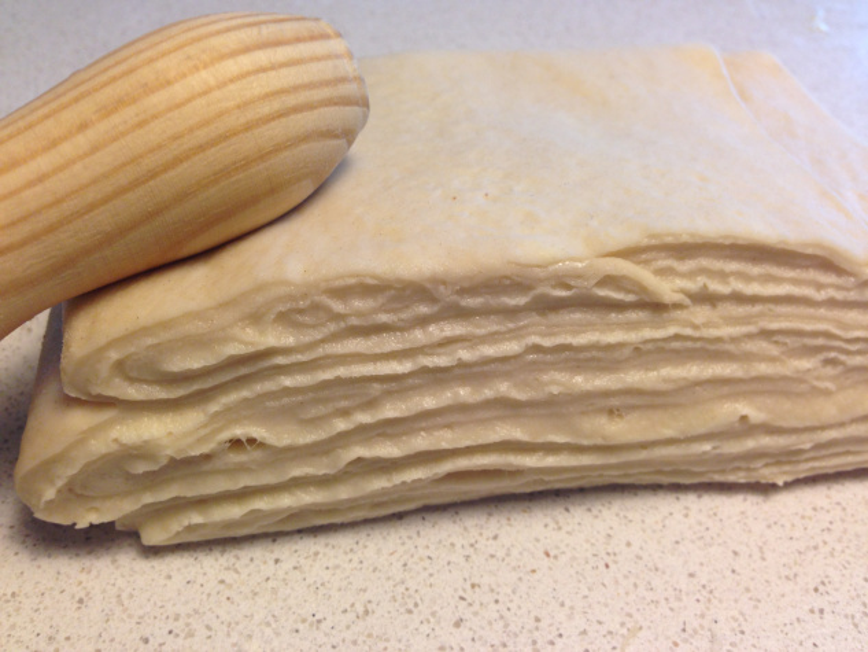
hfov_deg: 55.3
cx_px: 434
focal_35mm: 33
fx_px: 828
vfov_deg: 43.0
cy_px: 326
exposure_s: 1/20
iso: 64
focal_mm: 4.12
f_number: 2.4
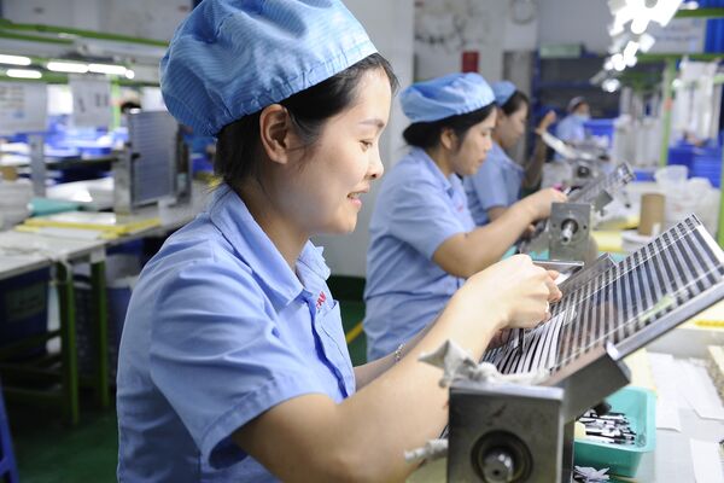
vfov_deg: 33.4
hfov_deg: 48.5
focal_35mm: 40
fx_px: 804
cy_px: 242
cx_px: 362
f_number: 4
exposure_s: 1/80
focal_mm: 40
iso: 1000
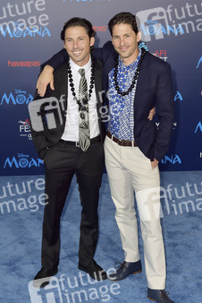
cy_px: 155
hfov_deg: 26.0
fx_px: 437
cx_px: 101
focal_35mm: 52
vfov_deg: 38.2
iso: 400
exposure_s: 1/320
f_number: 4.5
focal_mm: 44
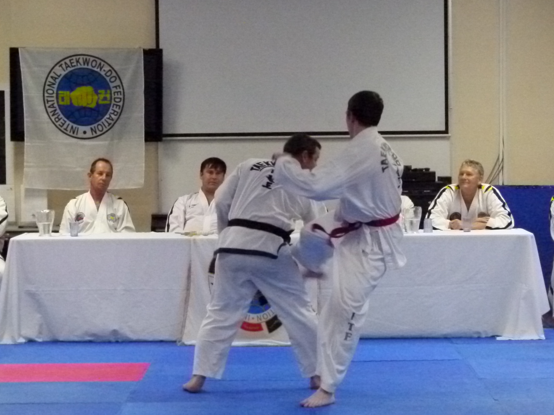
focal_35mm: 127
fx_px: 2032
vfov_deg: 11.7
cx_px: 301
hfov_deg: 15.5
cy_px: 213
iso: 1600
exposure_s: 1/100
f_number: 3.5
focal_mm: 20.4
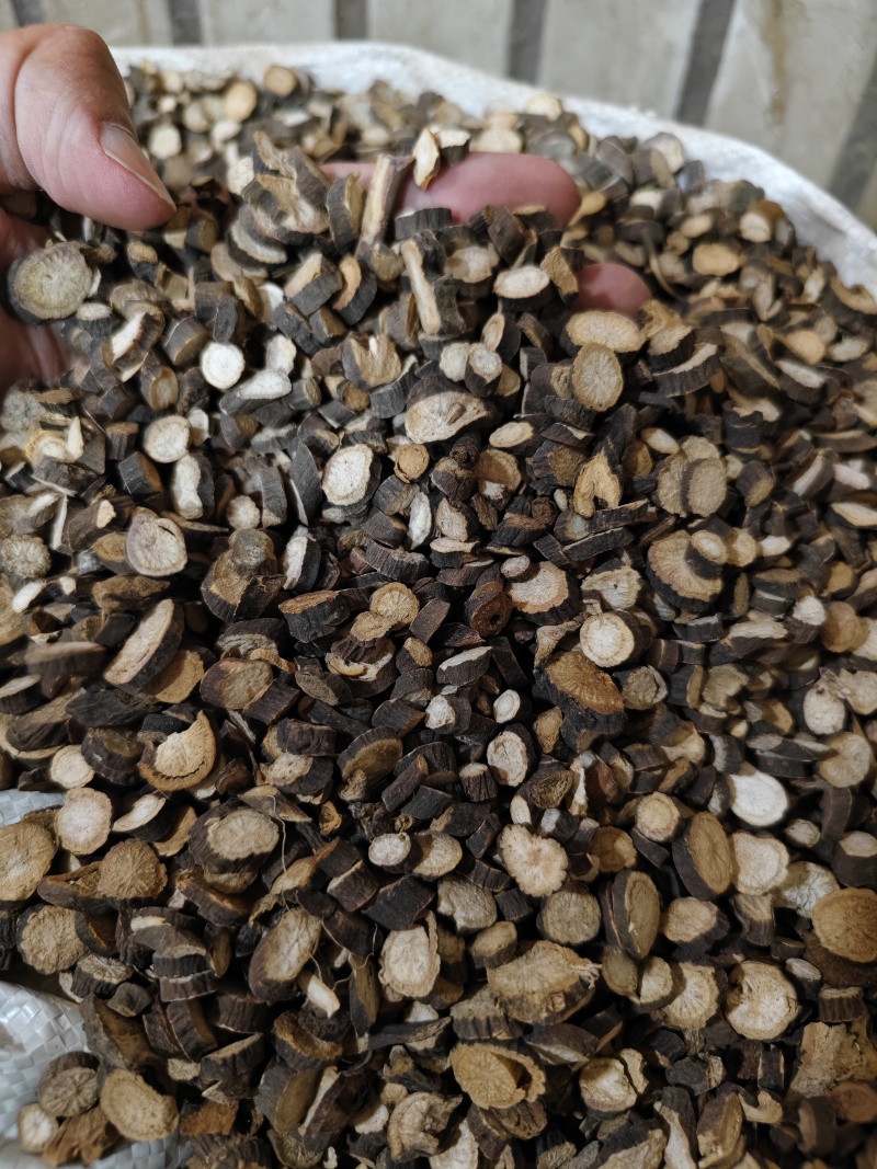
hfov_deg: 58.9
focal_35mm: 23
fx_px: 777
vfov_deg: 73.9
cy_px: 584
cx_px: 438
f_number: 1.88
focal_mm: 5.56
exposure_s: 1/100
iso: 2627
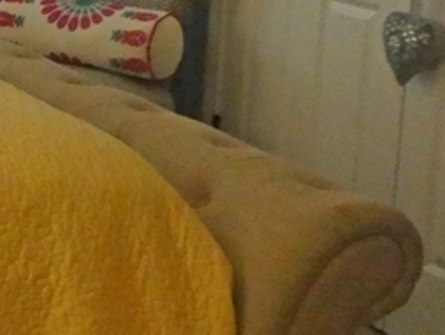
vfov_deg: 14.7
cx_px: -401
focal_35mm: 97
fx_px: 1248
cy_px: -74
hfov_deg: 16.3
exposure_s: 1/60
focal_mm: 4.3
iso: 640
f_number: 3.3
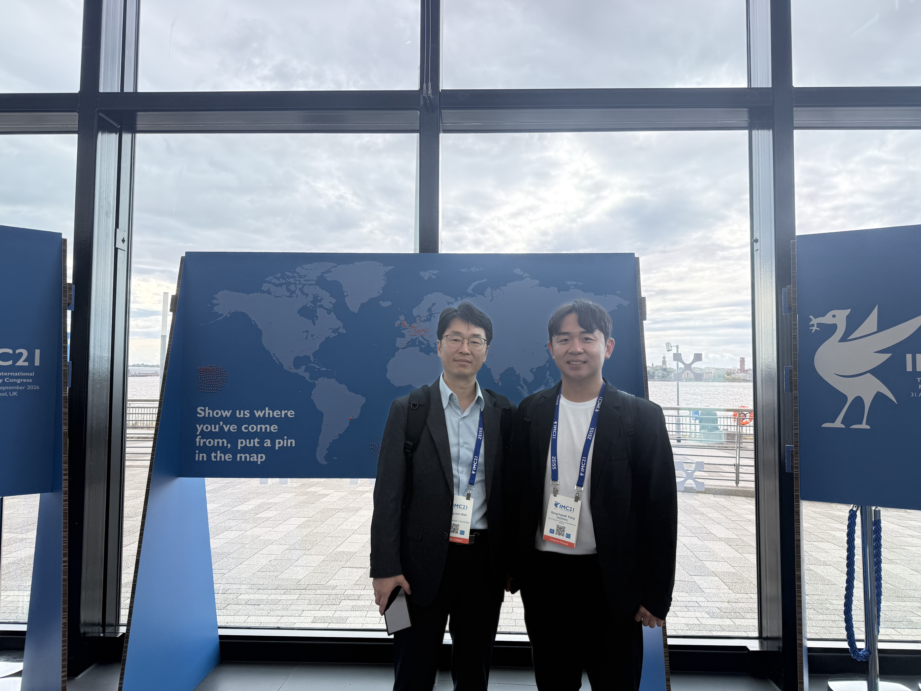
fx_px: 639
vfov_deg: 56.8
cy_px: 346
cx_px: 460
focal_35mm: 24
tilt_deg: +3.9
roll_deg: -0.4
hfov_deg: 71.6
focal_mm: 6.76
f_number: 1.78
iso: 80
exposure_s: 1/510
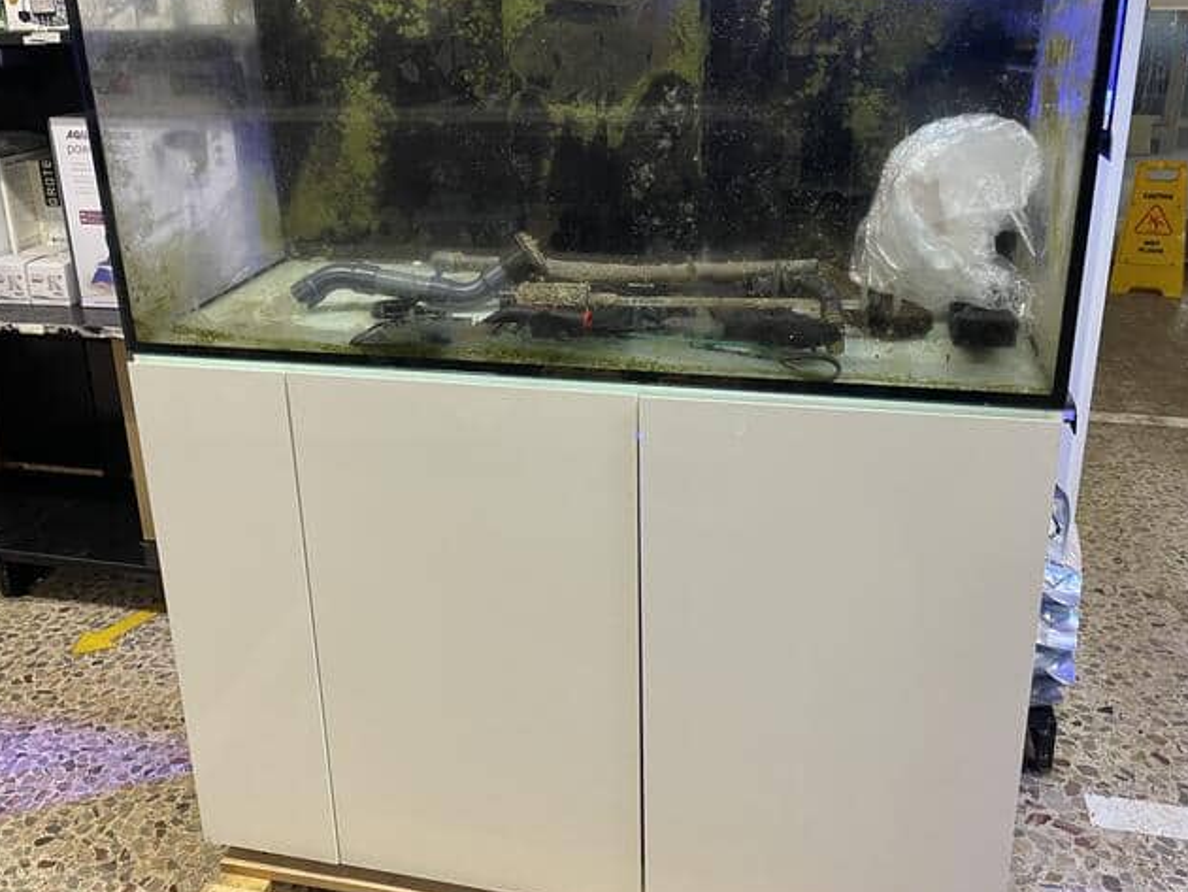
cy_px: 364
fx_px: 1133
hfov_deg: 55.2
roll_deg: +1.9
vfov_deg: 42.8
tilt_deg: -19.0
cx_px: 532
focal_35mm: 33
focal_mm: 4.2
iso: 200
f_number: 1.6
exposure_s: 1/50
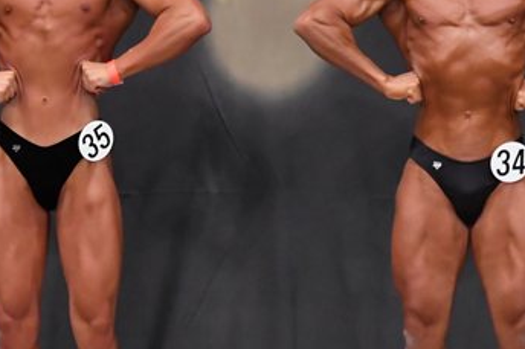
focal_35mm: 507
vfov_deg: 2.7
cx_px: 71
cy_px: 160
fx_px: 7390
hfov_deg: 4.1
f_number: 5.6
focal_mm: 150
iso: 5000
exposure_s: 1/400
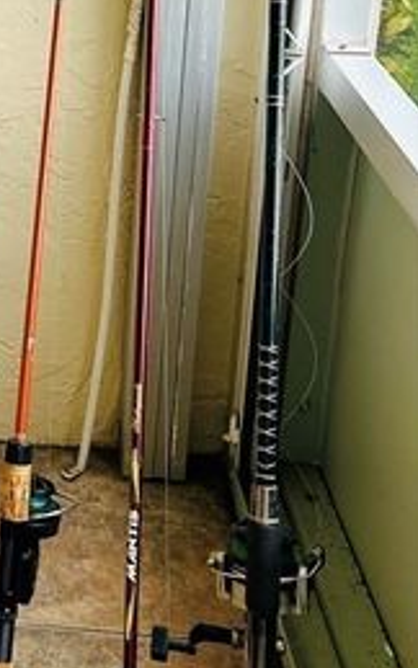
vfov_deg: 27.5
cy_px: 25
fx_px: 1293
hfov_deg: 16.6
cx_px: -222
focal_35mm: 71
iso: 50
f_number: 1.5
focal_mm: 5.7
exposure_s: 1/646
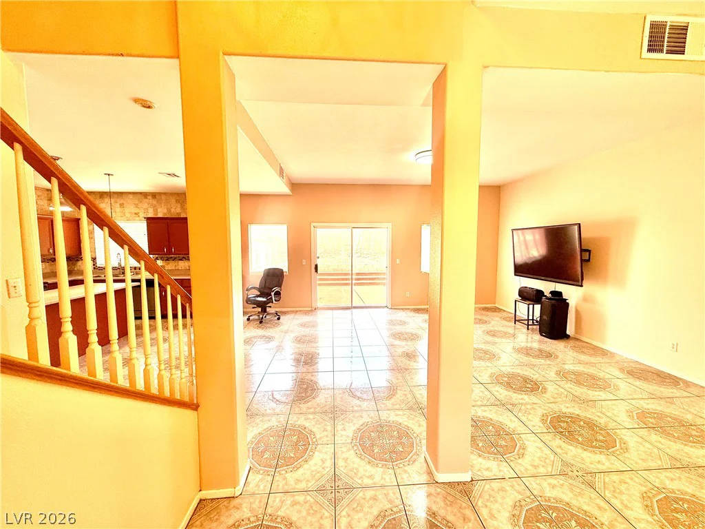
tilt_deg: -4.6
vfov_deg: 85.7
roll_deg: +0.1
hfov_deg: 102.1
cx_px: 352
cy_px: 264
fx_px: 285
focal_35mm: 14
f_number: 2.2
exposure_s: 1/132
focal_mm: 2.22
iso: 64
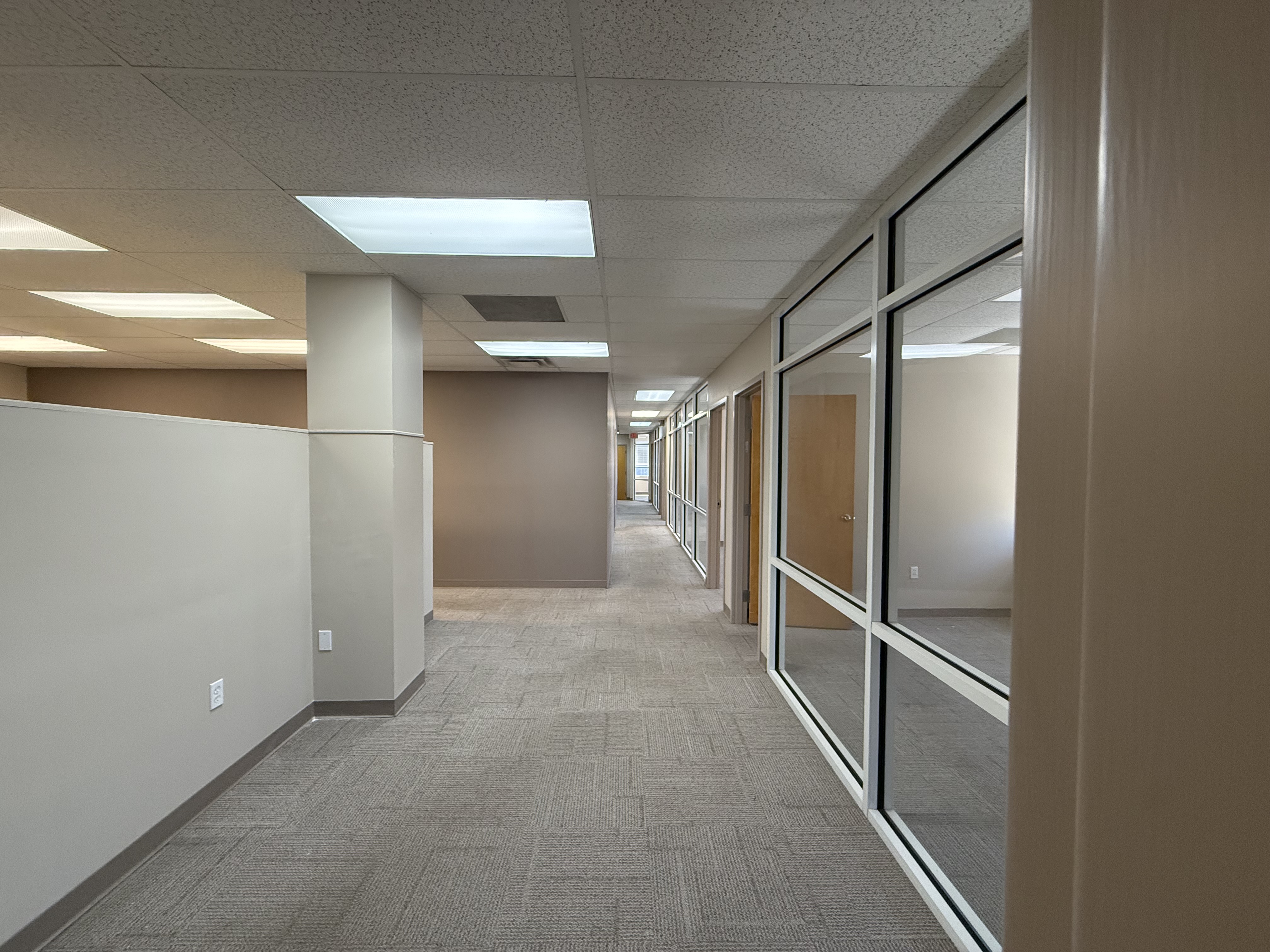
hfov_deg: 102.1
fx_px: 514
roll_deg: -0.7
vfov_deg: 85.7
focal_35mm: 14
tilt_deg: -1.7
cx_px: 635
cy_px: 476
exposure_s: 1/120
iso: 400
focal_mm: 2.22
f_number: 2.2
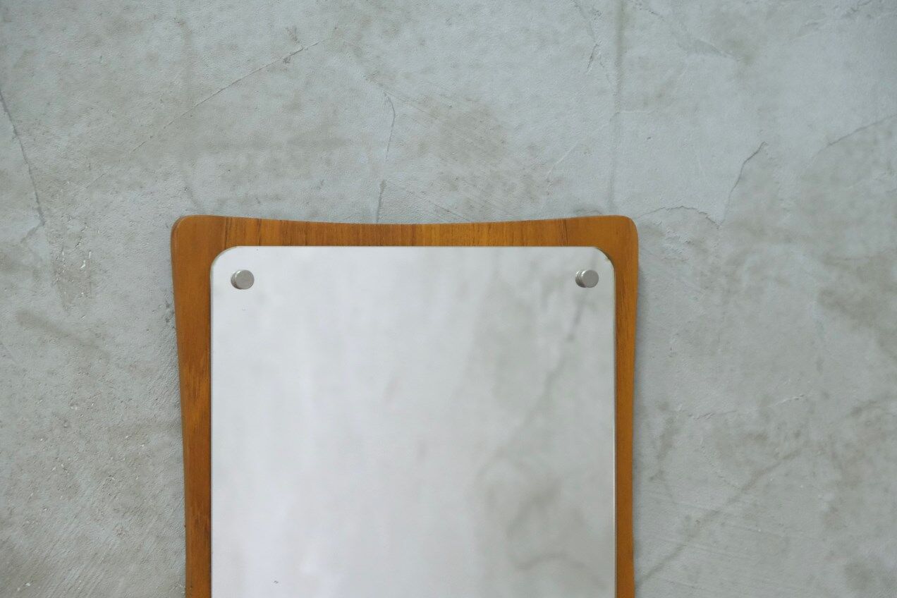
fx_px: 2068
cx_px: 448
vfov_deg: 16.5
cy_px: 299
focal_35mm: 83
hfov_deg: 24.5
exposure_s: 1/80
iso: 4000
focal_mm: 55
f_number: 4
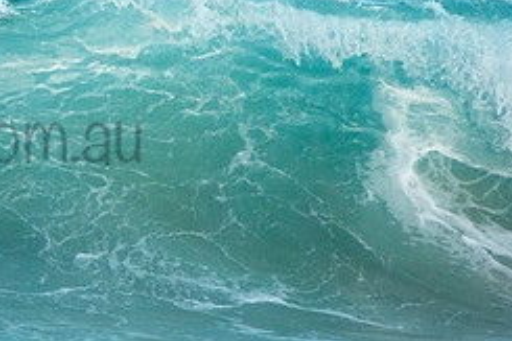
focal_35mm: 1158
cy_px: 114
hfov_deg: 1.8
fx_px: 16458
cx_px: -79
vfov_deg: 1.2
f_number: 5.6
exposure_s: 1/800
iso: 900
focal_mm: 320
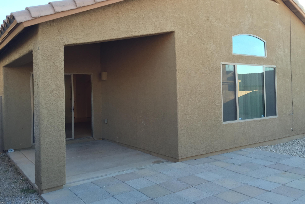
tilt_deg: +5.4
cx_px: 152
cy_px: 92
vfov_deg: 42.3
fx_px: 263
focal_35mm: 31
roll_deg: +2.3
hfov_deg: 60.3
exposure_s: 1/101
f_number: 2.2
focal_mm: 4.15
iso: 32
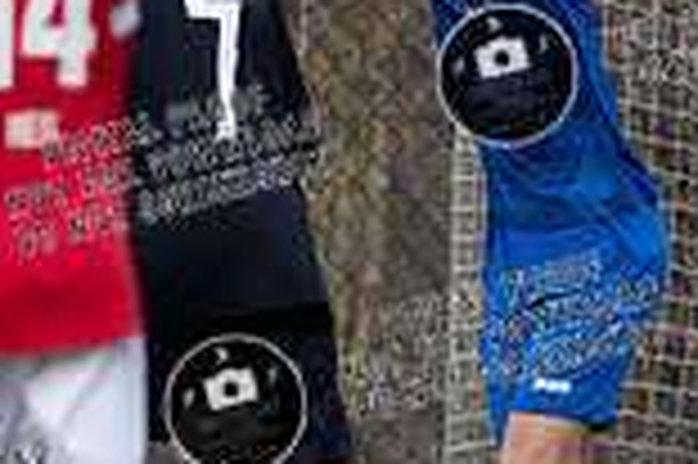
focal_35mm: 3096
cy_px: 135
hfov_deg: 0.7
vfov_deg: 0.4
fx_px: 59964
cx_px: 772
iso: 280
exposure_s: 1/1600
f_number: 3.2
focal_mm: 300
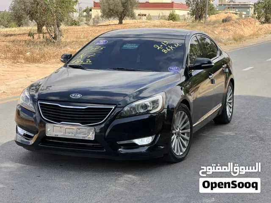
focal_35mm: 77
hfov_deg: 25.3
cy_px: 102
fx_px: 603
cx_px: 136
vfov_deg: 19.1
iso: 32
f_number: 2.8
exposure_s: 1/334
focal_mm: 9
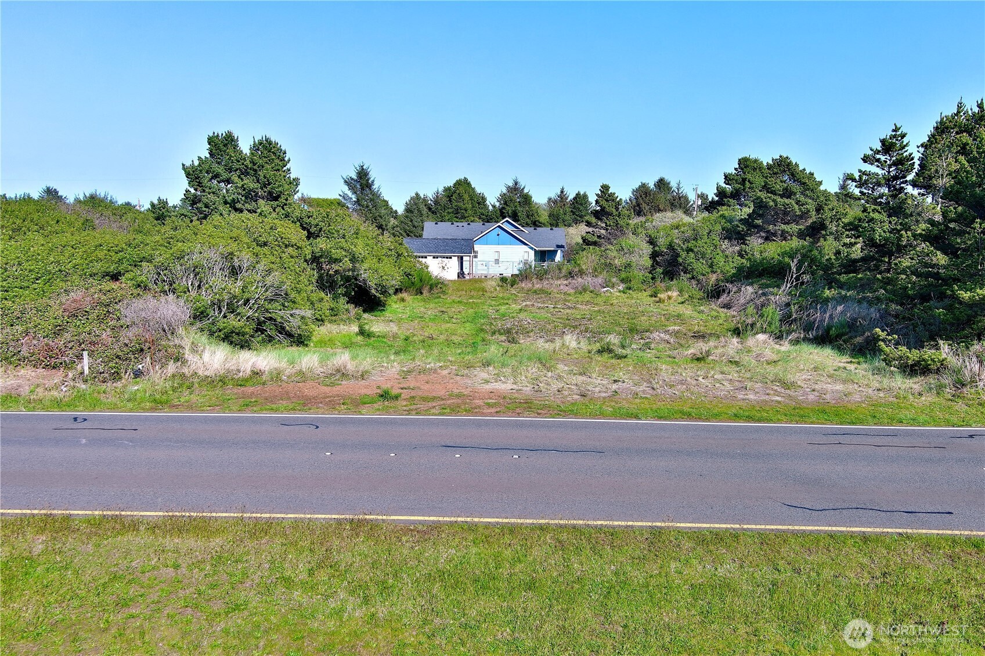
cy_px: 328
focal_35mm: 29
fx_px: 793
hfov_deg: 63.7
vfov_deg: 45.0
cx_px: 492
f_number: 2.8
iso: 100
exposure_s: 1/1101
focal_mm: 10.57
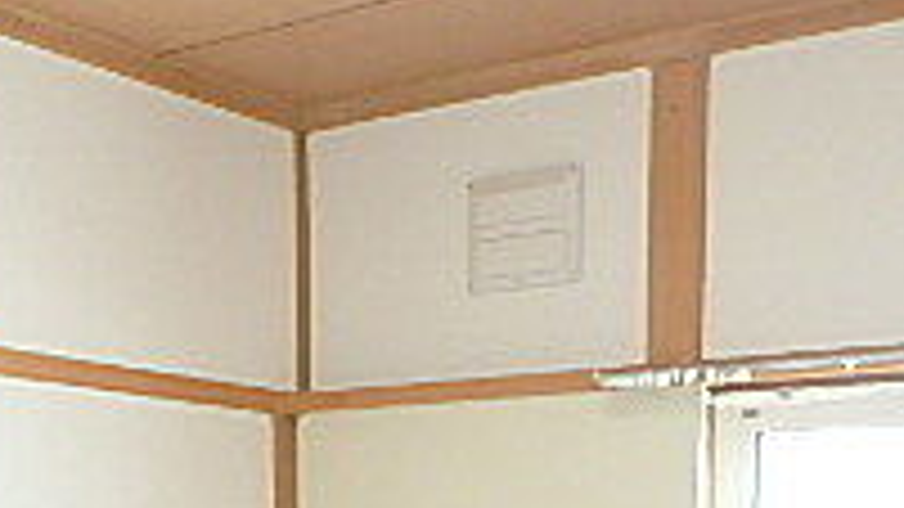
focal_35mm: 73
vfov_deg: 14.1
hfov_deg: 28.9
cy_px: 989
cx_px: 508
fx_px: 1750
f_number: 3.5
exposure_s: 1/50
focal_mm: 3.7
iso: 200
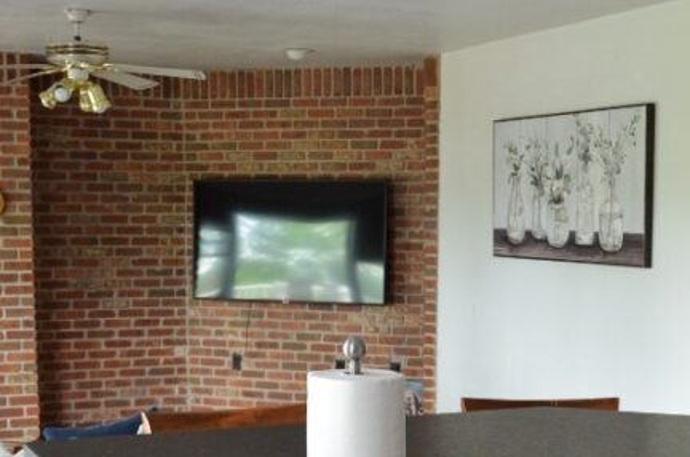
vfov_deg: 20.6
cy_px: 424
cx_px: 447
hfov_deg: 31.3
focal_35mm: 64
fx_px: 1224
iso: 800
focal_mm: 18
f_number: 3.5
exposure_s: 1/30
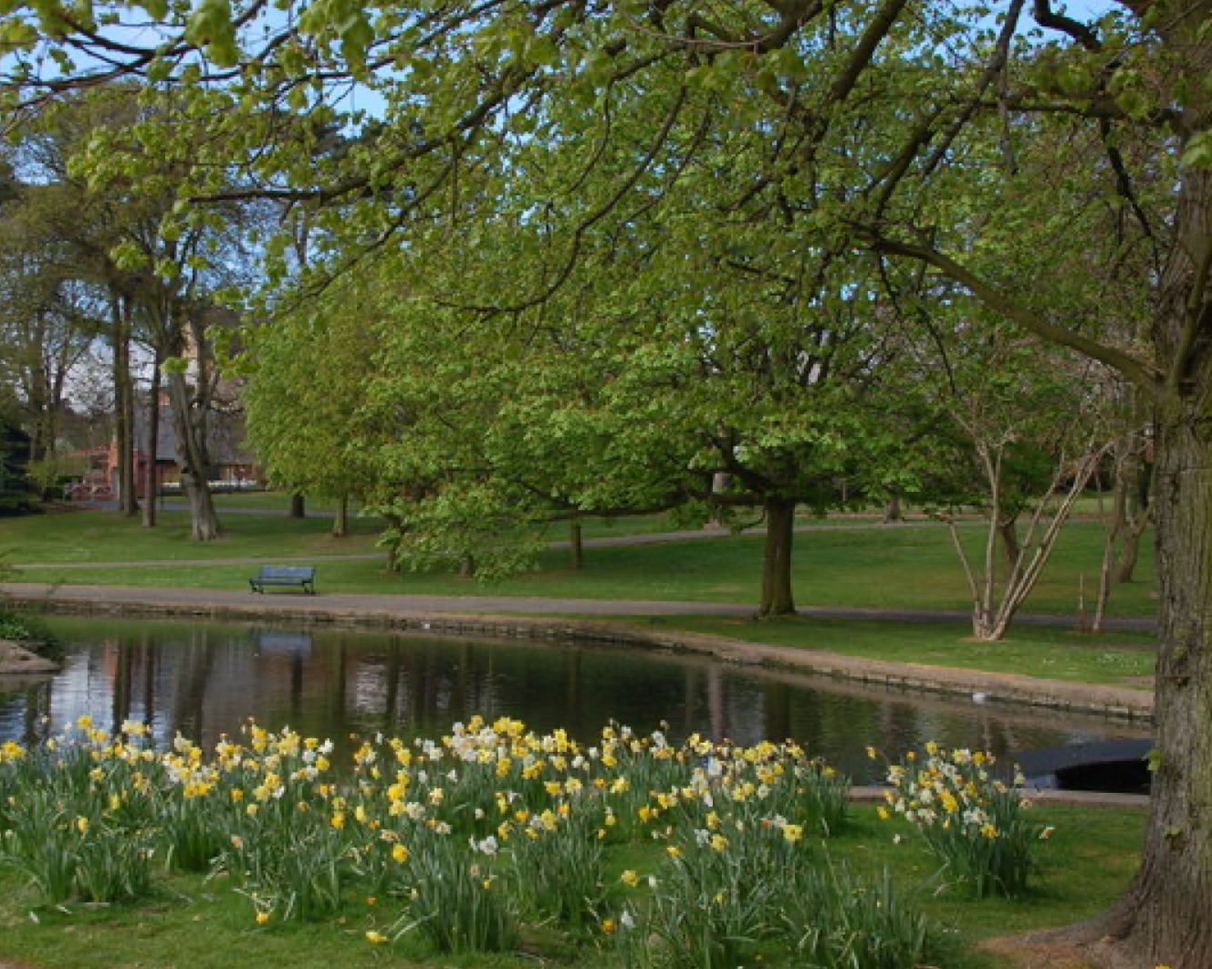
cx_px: 576
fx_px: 1885
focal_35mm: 53
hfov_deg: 35.6
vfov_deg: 28.8
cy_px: 485
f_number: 8
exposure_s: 1/200
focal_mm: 31
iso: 200
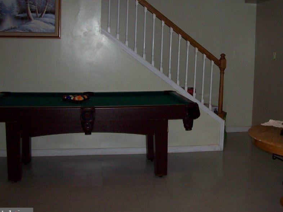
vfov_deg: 30.8
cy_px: 84
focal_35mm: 47
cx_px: 173
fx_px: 384
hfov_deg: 40.2
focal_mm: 6
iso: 80
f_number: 2.7
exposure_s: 1/64
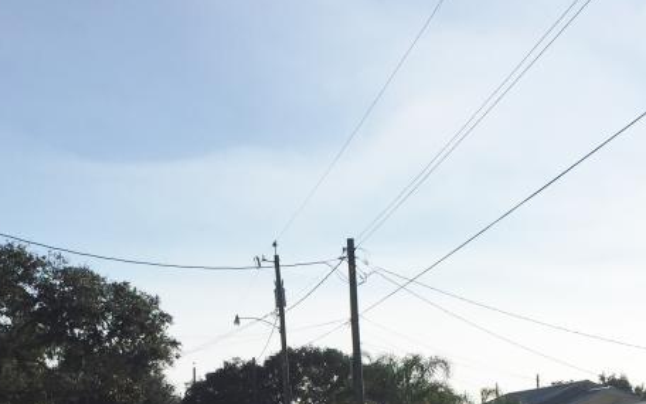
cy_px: 447
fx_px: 1215
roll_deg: -0.3
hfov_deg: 29.4
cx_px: 181
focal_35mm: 69
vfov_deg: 18.2
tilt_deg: +0.9
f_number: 2.2
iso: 32
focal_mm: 4.15
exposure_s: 1/6623
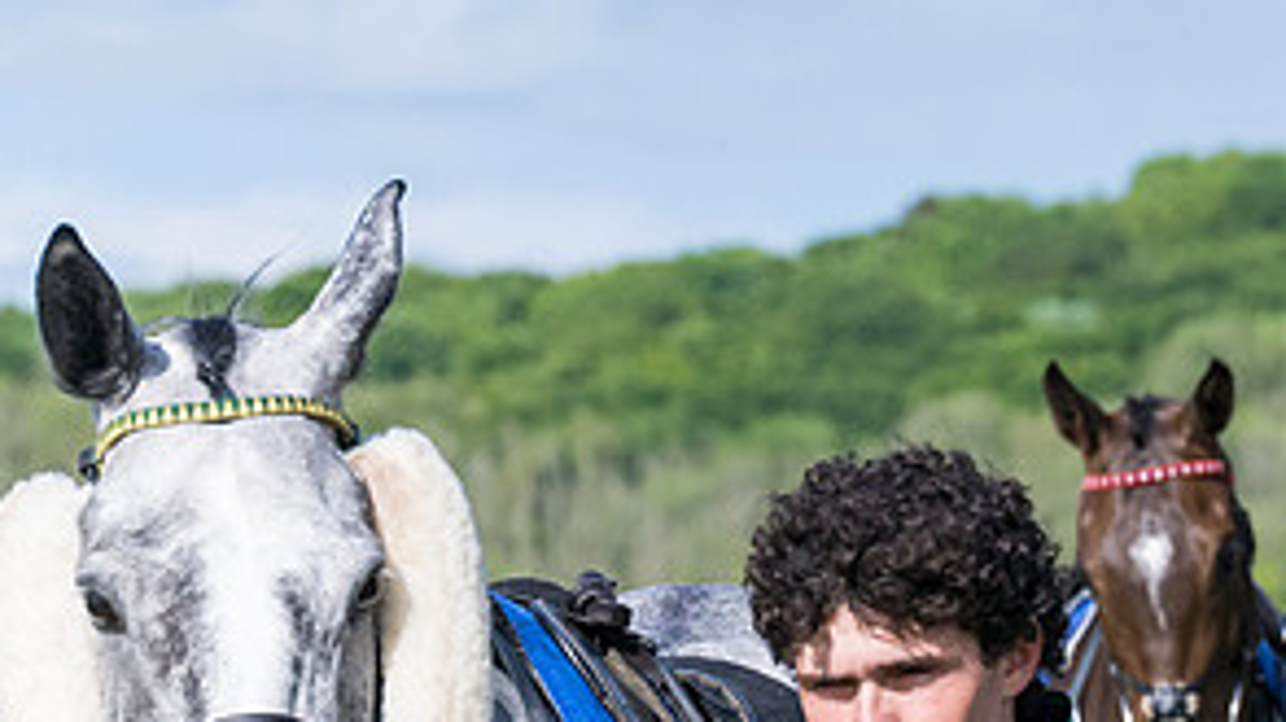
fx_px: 14416
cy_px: 673
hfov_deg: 5.1
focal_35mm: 423
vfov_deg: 2.9
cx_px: 1070
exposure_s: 1/4000
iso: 400
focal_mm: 96
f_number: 5
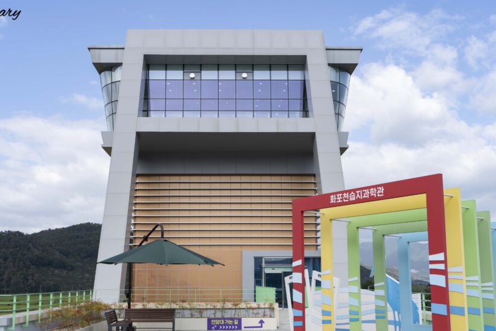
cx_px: 231
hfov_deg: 48.4
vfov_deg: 33.3
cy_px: 199
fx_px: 551
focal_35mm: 40
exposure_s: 1/160
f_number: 11
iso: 100
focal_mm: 32
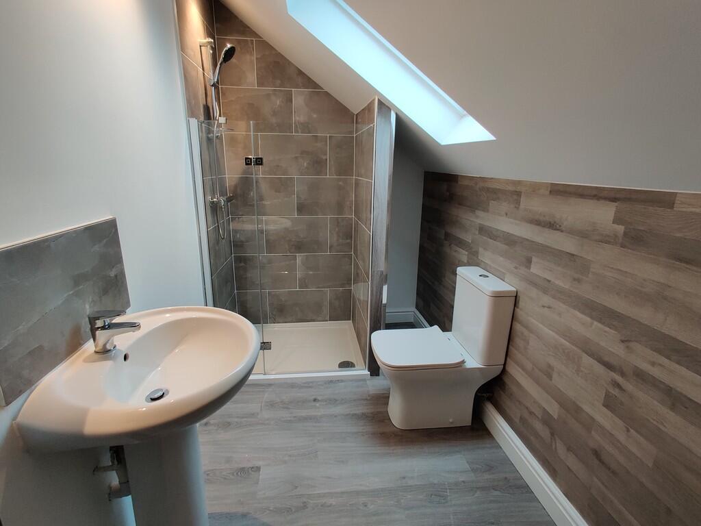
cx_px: 350
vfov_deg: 89.9
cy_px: 263
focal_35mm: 13
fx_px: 263
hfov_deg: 106.2
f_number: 2.2
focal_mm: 2.25
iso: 160
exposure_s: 1/50
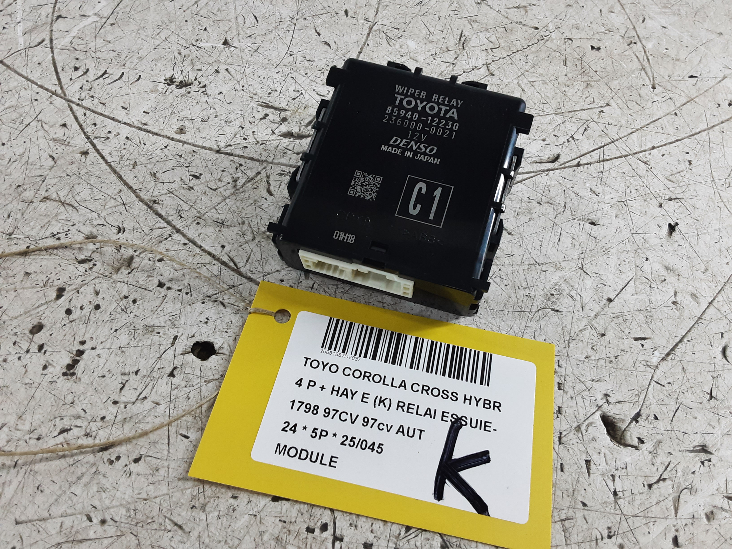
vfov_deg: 51.4
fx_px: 571
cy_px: 274
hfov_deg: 65.3
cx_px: 366
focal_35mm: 27
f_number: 1.9
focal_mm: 2.91
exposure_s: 1/50
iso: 125
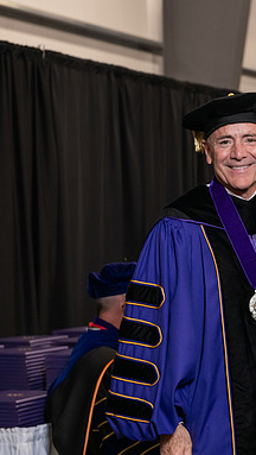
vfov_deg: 19.3
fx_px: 1337
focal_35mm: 111
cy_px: 228
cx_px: 281
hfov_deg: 10.8
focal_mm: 70
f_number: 5
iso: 2000
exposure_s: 1/125
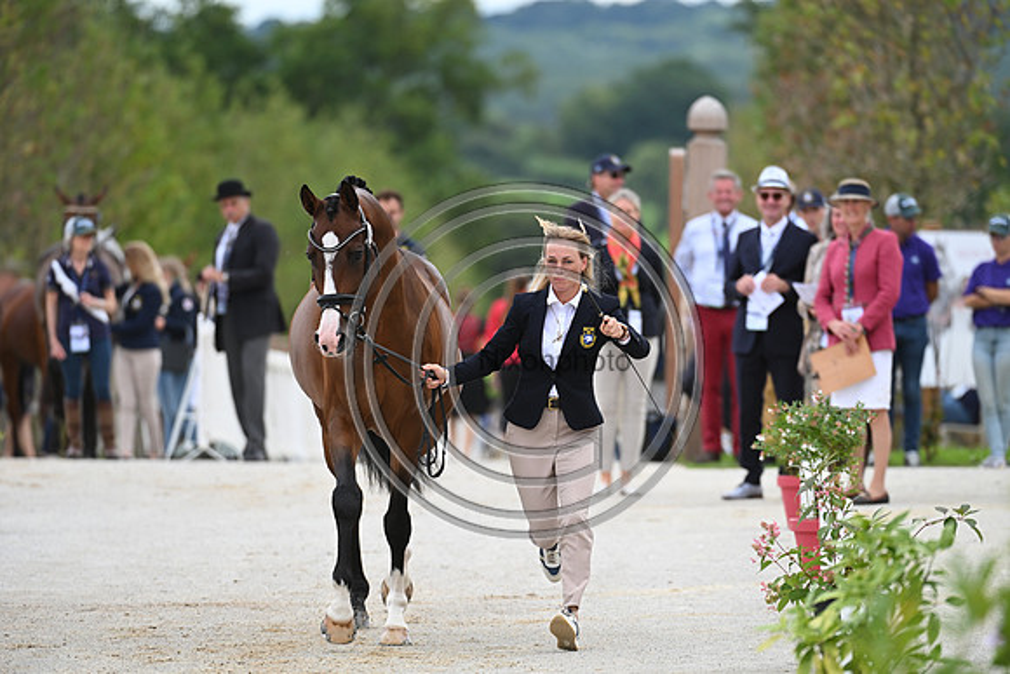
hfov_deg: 5.2
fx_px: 11224
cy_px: 337
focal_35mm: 400
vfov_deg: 3.4
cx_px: 505
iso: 720
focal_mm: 400
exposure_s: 1/1600
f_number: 5.6
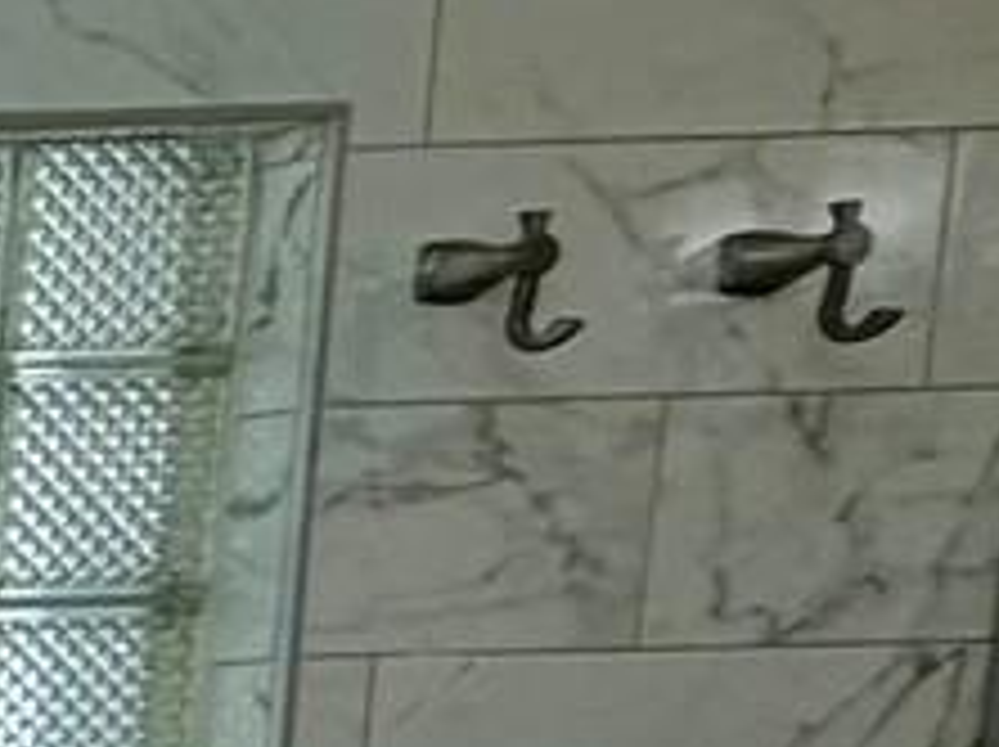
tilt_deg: -8.5
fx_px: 2912
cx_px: -2484
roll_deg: +1.0
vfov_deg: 13.4
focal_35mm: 101
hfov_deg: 9.6
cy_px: 1278
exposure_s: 1/120
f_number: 2.2
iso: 100
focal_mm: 2.22
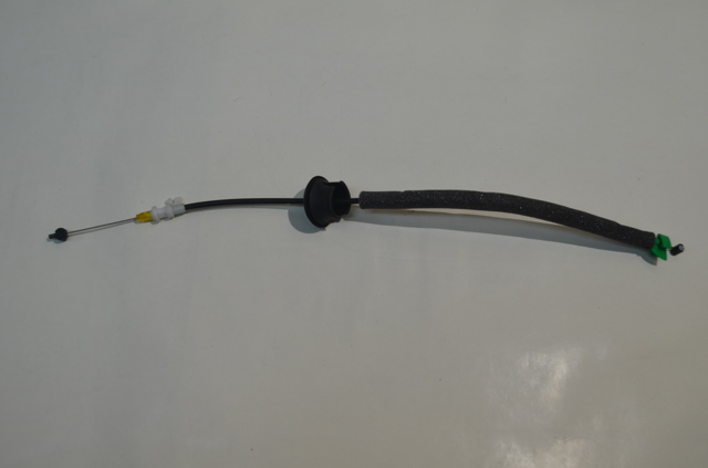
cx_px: 354
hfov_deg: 53.3
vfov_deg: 36.7
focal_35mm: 36
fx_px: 706
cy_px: 234
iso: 320
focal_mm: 24
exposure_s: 1/125
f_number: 5.6
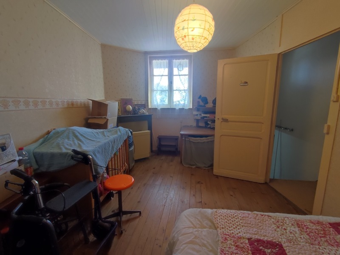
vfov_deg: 78.1
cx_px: 170
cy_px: 128
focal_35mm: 16
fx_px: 157
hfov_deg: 94.5
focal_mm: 1.65
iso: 224
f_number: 2.2
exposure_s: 1/50
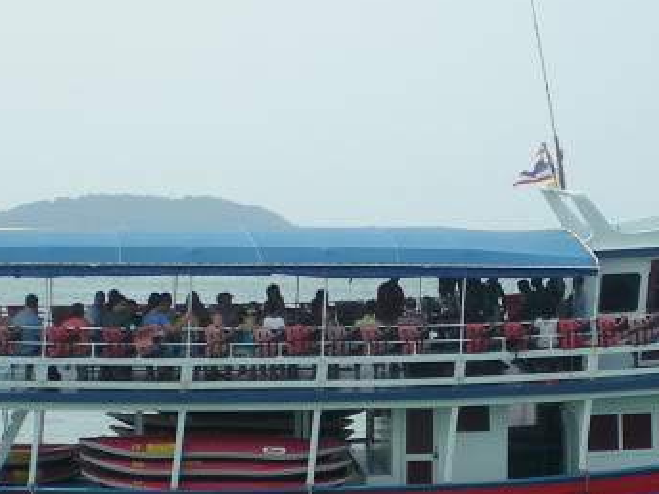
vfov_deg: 13.0
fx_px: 2151
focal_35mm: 113
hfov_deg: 17.3
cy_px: 446
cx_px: 467
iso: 50
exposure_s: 1/353
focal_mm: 6.3
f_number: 4.6
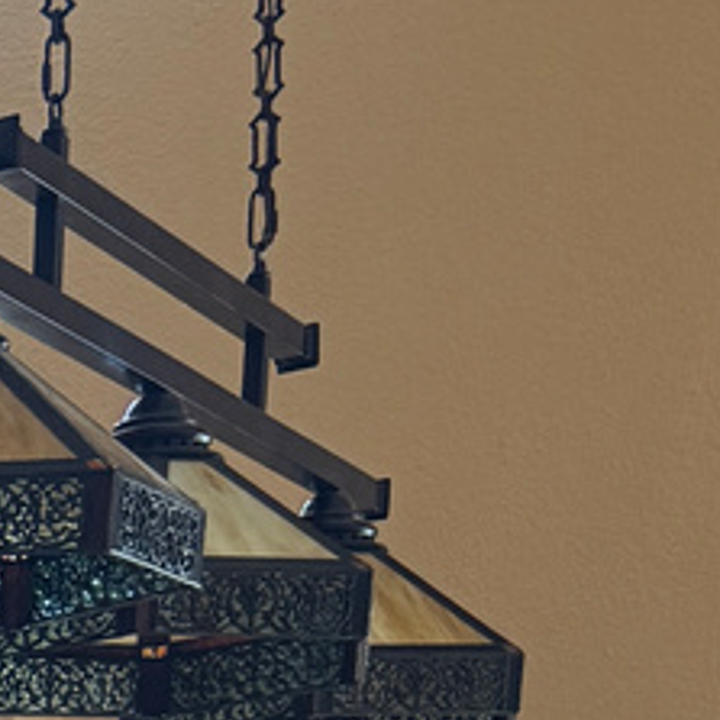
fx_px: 3436
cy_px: 2057
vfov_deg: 9.6
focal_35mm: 146
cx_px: -1053
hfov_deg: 10.3
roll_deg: +3.1
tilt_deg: -10.3
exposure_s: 1/121
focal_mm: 6.76
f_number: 1.78
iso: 200
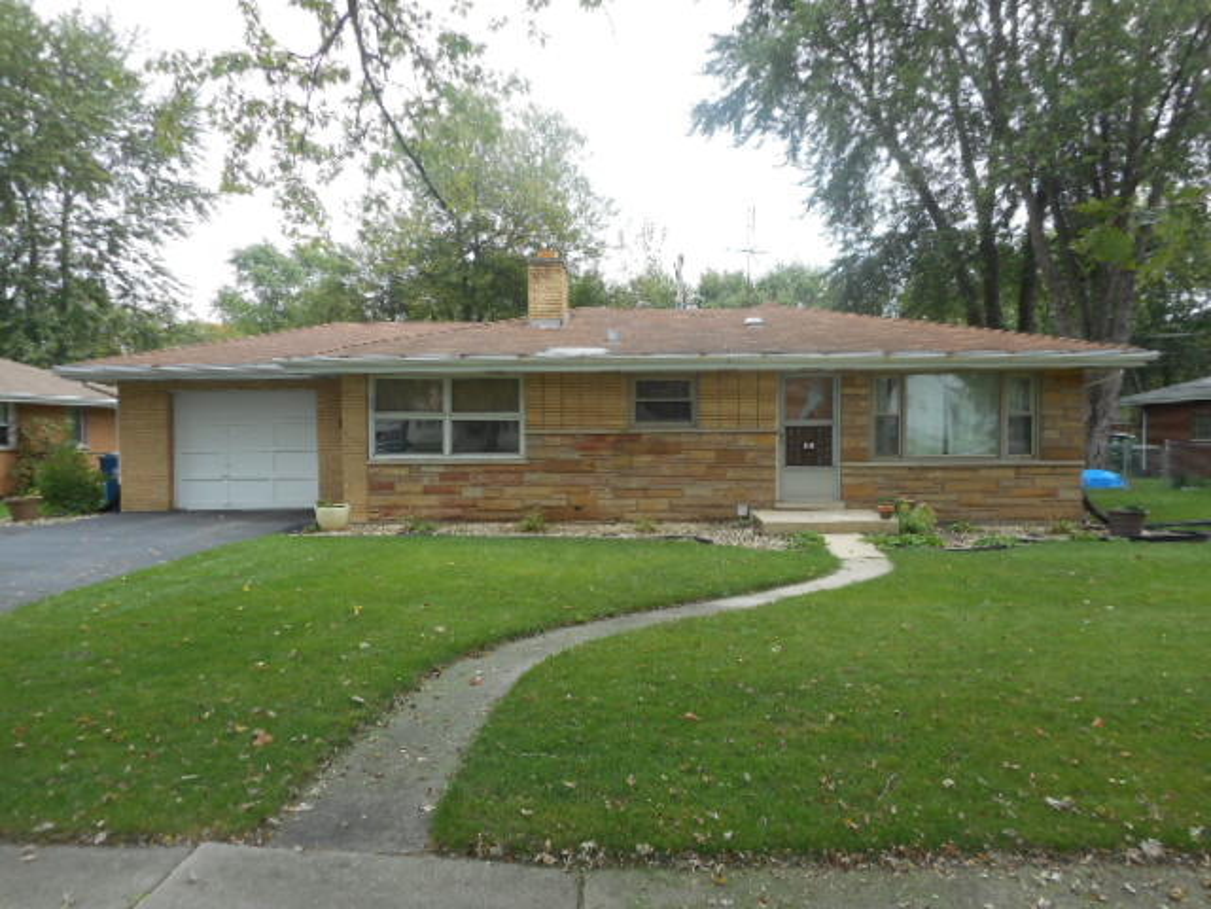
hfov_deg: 69.4
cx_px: 606
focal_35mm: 25
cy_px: 454
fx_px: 875
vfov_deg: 54.9
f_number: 3.7
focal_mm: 4.5
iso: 80
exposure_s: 1/160
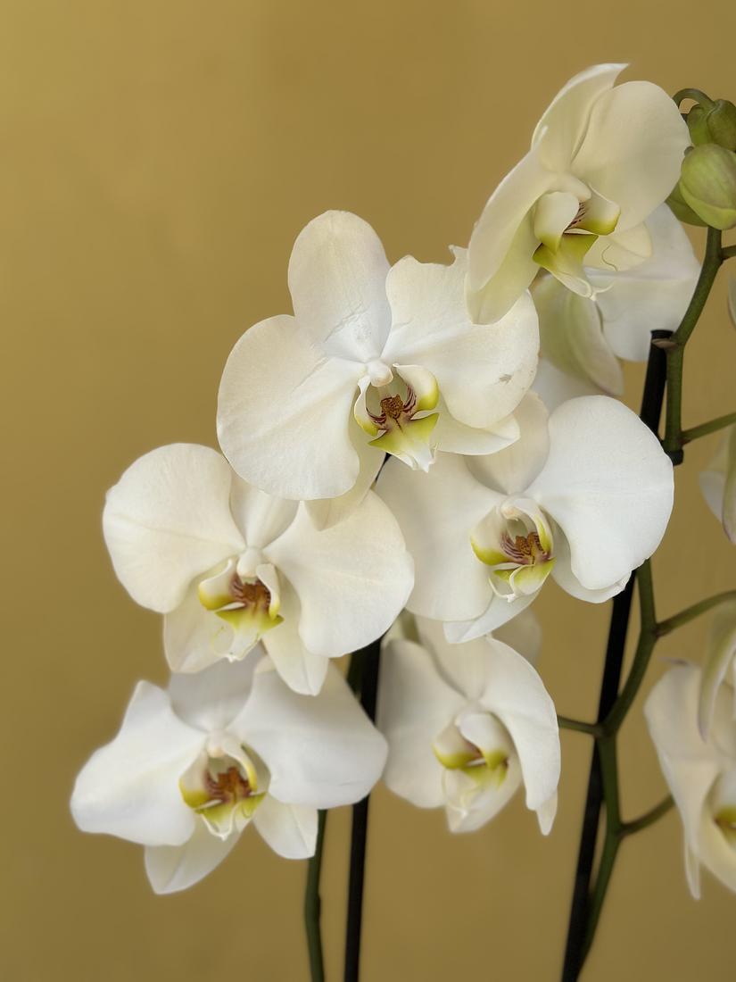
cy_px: 491
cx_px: 368
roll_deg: +0.4
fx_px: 1361
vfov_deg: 39.7
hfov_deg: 30.3
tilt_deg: -9.2
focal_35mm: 48
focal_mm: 6.86
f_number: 1.78
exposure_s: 1/3058
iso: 80
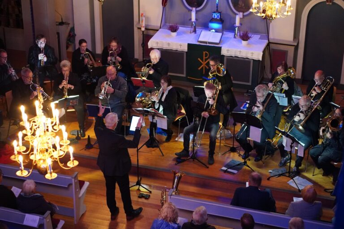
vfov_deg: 18.2
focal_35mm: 75
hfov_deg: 27.0
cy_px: 114
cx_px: 172
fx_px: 717
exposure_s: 1/60
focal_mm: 50
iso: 4000
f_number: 1.8
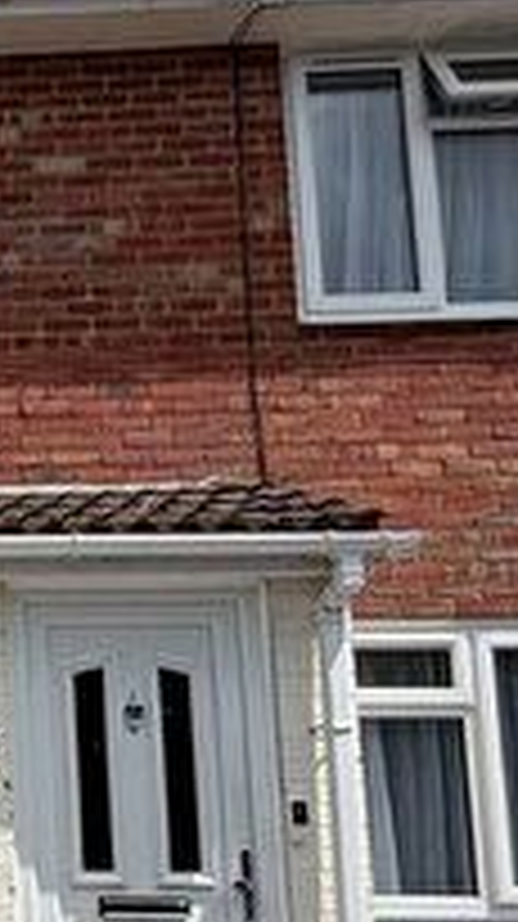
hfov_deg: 17.2
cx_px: -500
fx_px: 1272
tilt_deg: +7.1
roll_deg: +0.0
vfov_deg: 38.8
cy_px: 699
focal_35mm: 52
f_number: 2.2
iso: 20
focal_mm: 2.22
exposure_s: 1/928
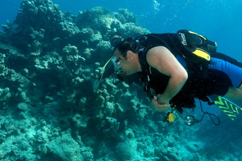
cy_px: 74
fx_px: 235
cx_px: 135
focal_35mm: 35
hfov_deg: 54.3
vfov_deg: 37.8
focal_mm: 20
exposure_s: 1/125
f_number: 8
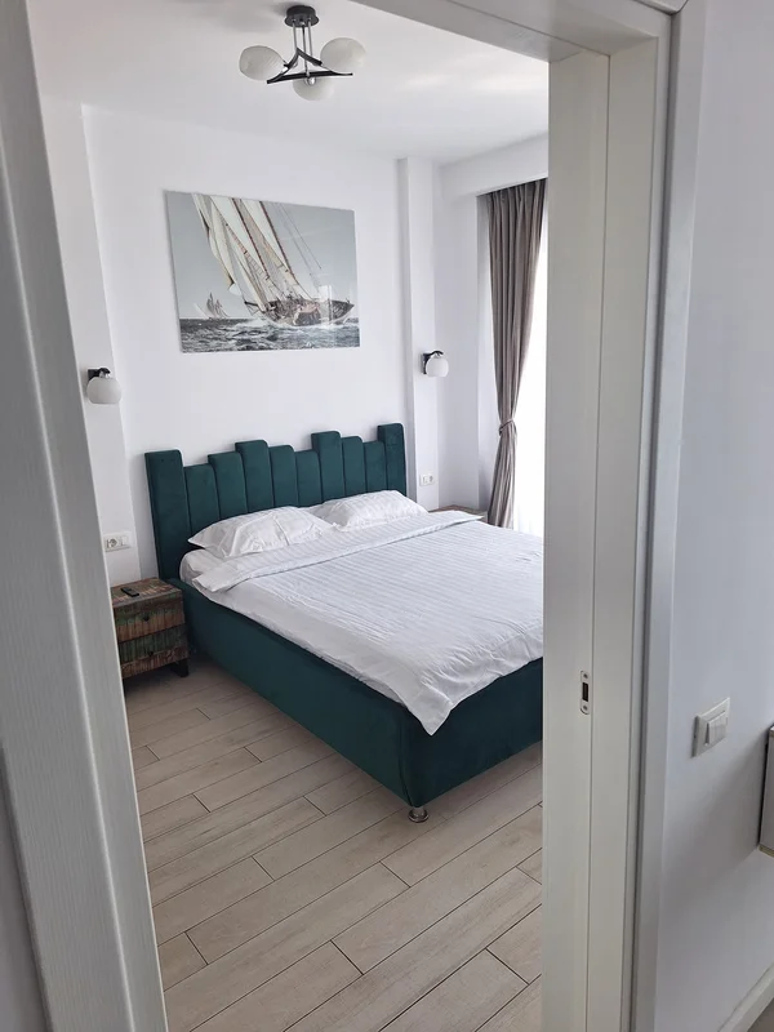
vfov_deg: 73.9
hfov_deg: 58.9
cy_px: 516
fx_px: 686
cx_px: 387
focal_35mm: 23
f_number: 1.8
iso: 64
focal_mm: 5.54
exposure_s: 1/100
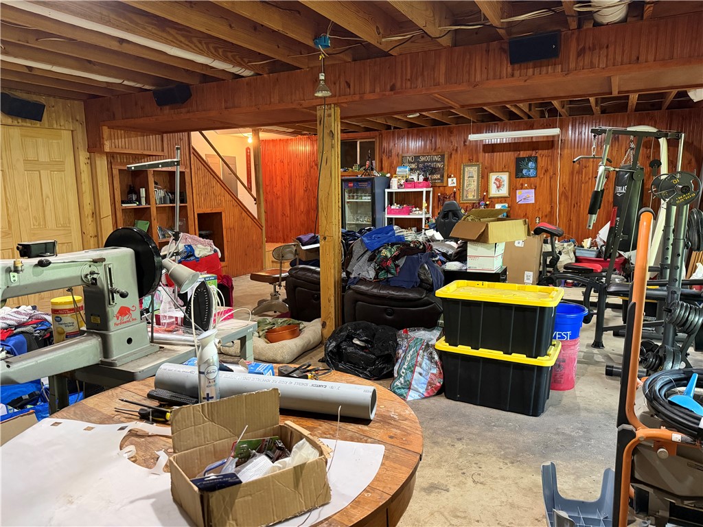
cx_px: 352
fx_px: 487
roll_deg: +1.2
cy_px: 264
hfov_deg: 71.6
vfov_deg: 56.8
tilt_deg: -9.3
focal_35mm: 24
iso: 800
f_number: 1.78
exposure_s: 1/60
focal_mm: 6.76
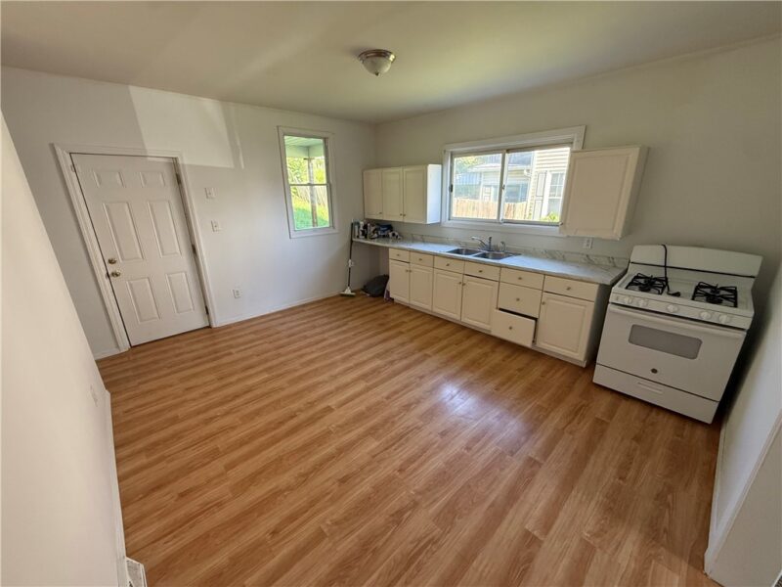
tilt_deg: -18.1
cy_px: 294
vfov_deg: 85.7
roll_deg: +0.4
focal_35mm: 14
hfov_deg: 102.1
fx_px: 316
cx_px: 391
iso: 250
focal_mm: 2.22
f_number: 2.2
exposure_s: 1/99
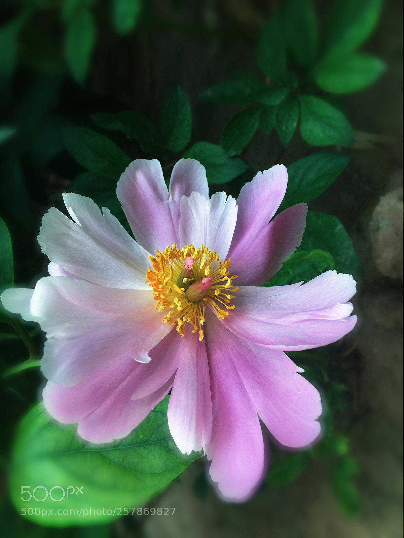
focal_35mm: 29
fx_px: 451
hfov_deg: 48.3
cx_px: 202
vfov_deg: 61.6
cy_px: 269
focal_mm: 4.15
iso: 40
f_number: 2.2
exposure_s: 1/33
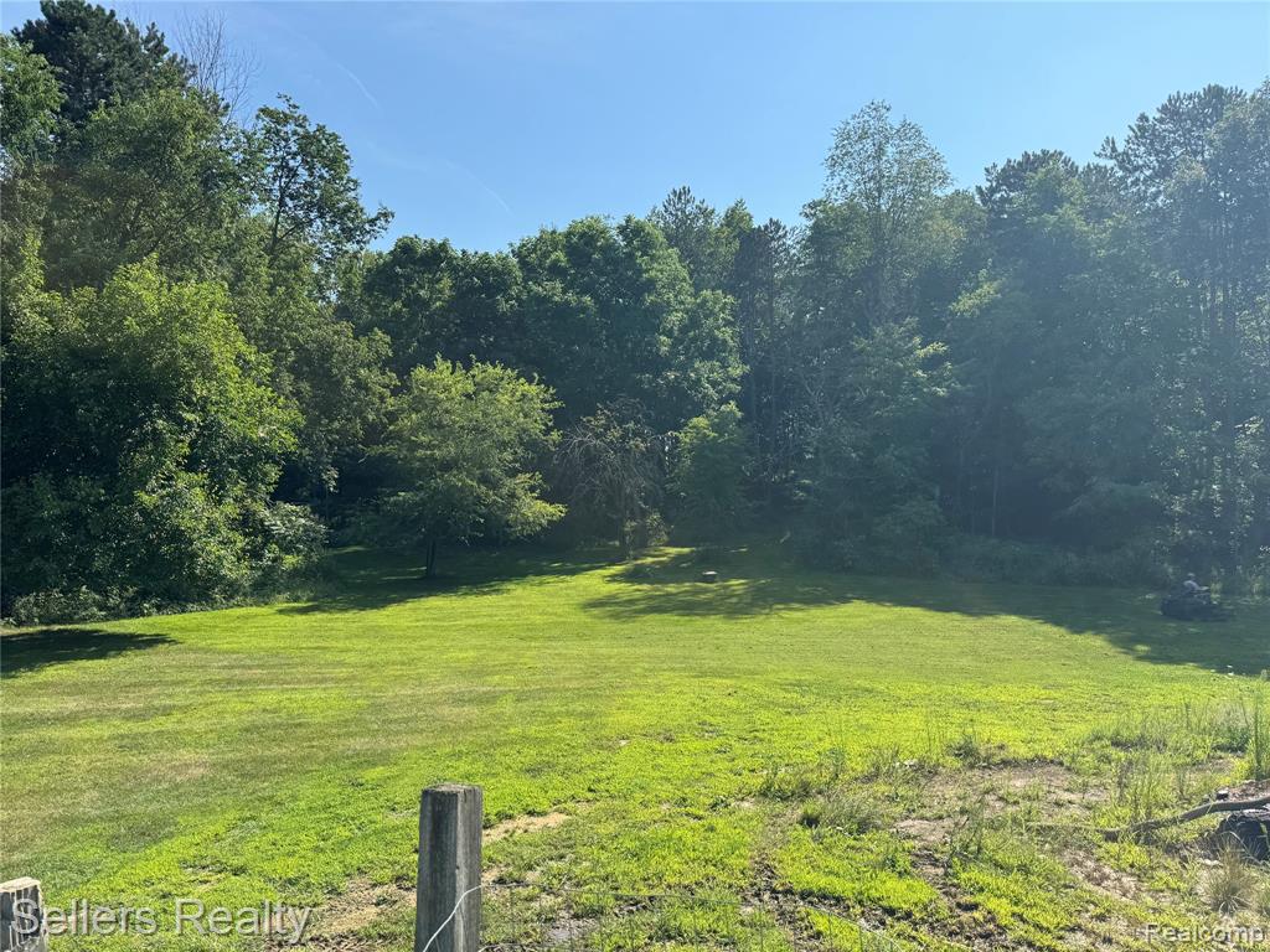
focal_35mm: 24
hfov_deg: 71.6
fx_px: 881
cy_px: 476
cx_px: 635
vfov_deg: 56.8
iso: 80
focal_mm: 6.76
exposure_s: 1/2959
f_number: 1.78
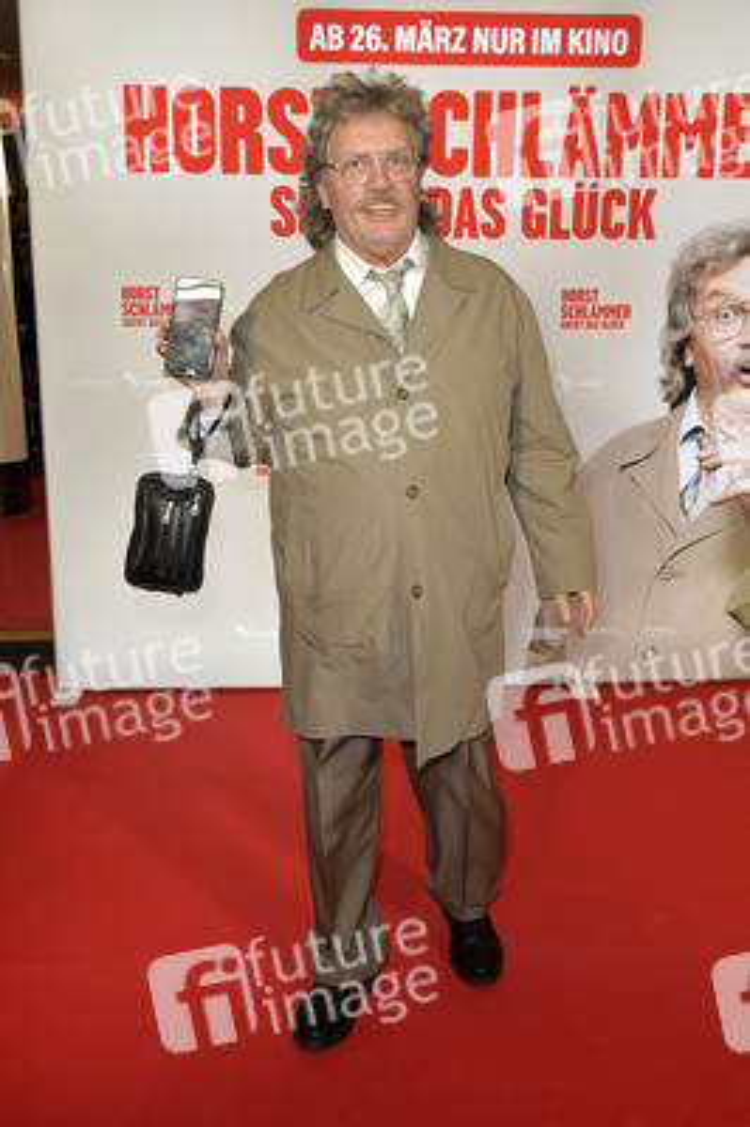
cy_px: 564
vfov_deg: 60.3
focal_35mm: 31
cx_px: 375
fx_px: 970
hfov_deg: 42.3
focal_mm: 31
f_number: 6.3
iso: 1250
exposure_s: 1/200
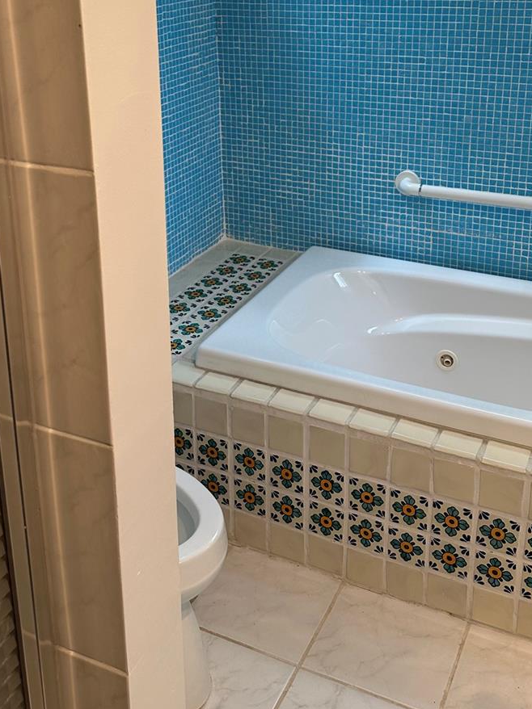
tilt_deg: -15.6
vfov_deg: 43.4
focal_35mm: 42
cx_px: 254
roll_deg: +0.5
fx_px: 861
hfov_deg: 34.3
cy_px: 181
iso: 100
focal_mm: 6.86
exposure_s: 1/120
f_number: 1.78
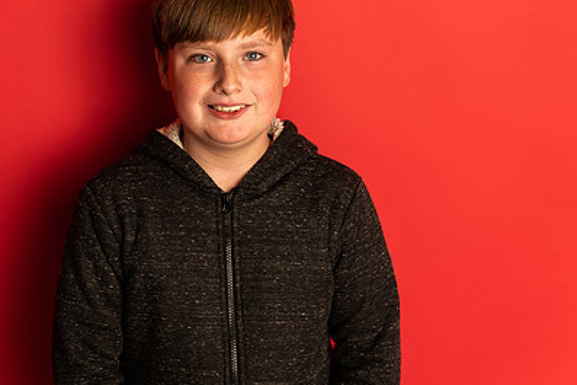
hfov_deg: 27.6
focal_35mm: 73
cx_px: 225
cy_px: 117
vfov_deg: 18.6
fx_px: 1170
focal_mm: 50
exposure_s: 1/160
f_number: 4
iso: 100
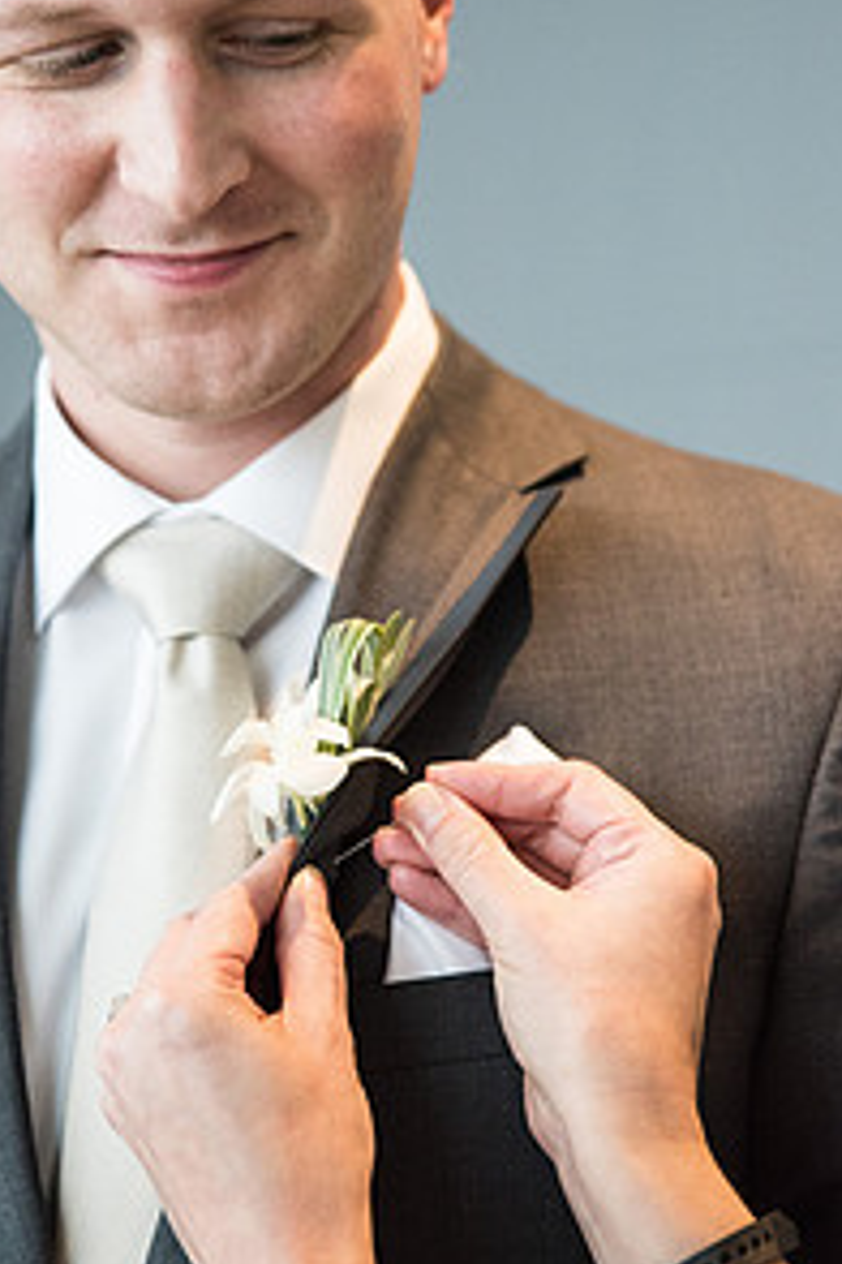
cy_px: 486
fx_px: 3754
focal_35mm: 107
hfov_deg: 12.8
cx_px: 288
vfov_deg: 19.1
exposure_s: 1/1600
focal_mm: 70
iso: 2500
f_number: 2.8
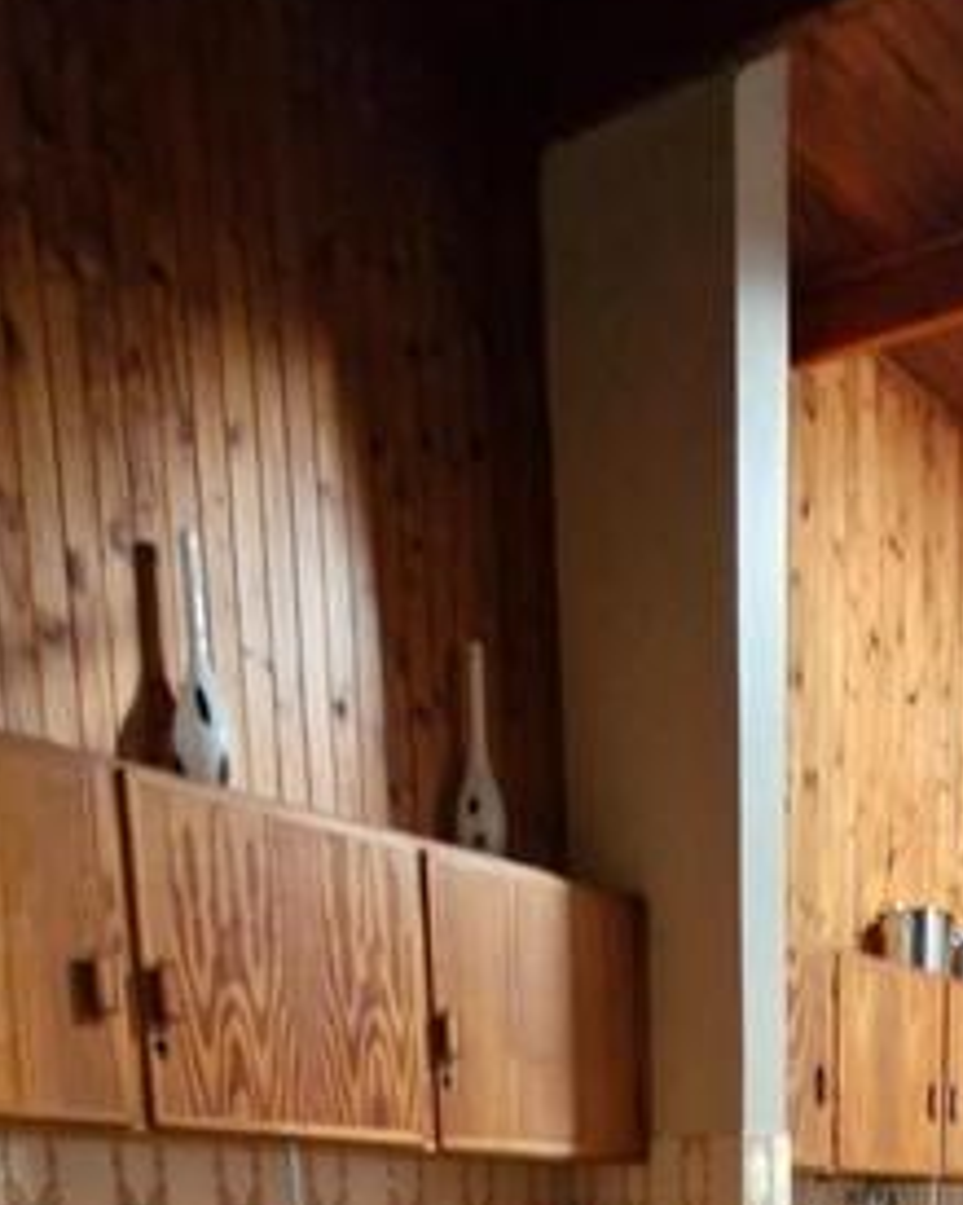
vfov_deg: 36.5
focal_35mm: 37
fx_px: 1319
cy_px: 1482
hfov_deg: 37.5
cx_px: 862
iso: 640
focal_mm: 1.74
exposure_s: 1/25
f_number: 2.2
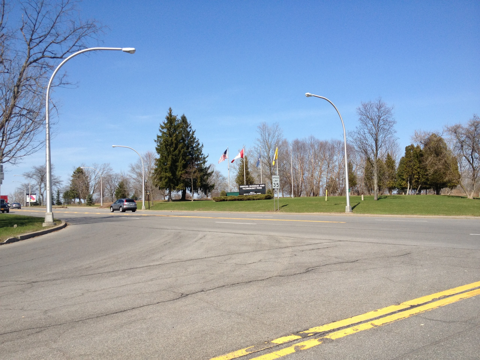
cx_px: 240
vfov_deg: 40.7
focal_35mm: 35
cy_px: 180
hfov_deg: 52.6
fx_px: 485
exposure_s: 1/1727
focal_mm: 4.28
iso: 50
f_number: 2.4
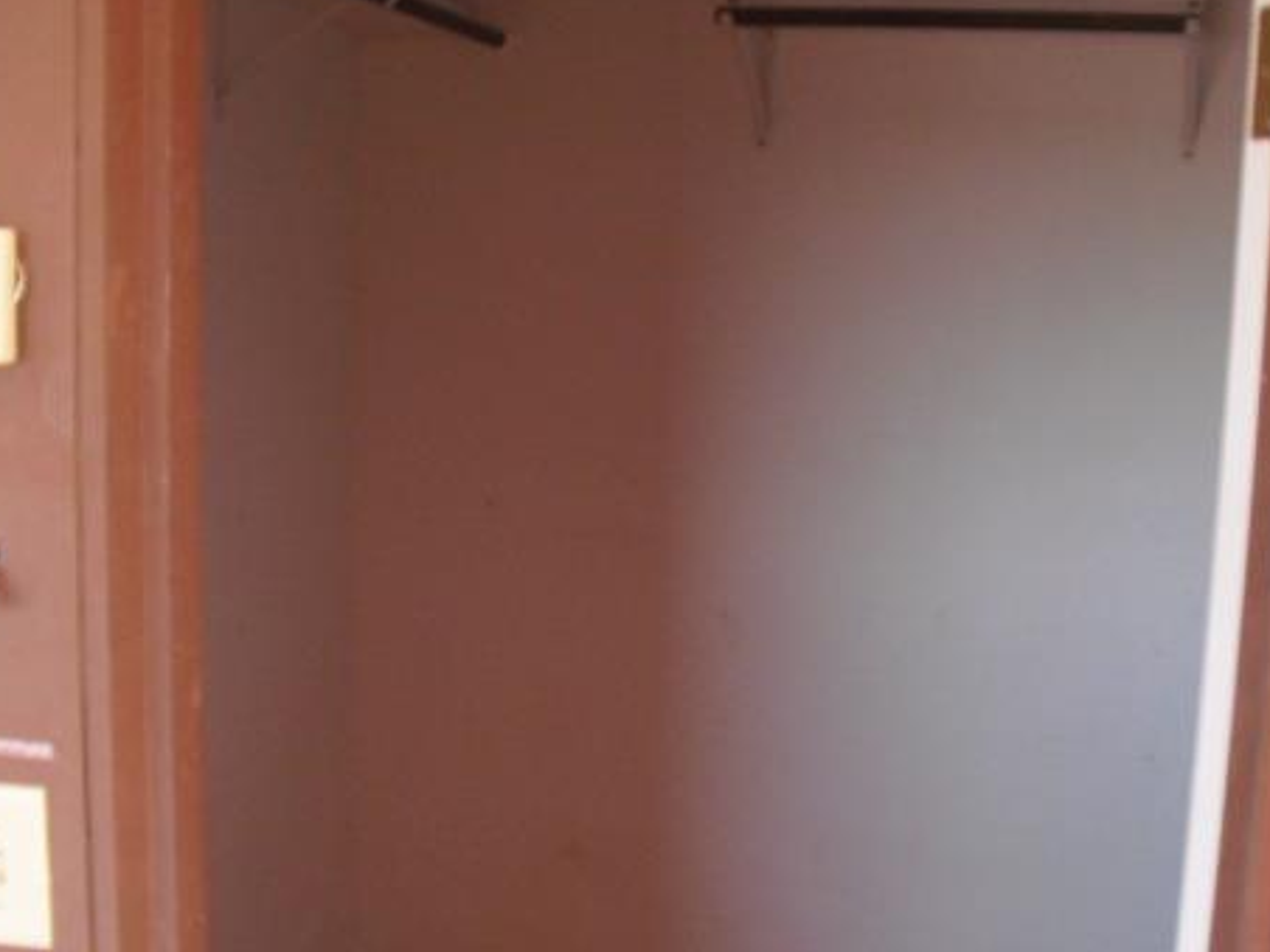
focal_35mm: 51
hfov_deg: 37.4
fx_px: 1871
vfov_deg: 28.5
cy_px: 595
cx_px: 728
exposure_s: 1/100
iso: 400
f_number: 3.1
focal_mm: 6.3
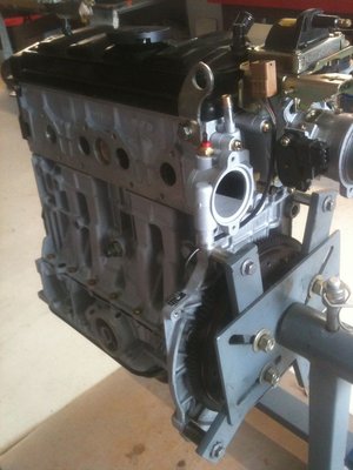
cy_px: 235
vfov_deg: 52.6
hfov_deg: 40.7
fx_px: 476
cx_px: 176
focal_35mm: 35
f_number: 2.8
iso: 200
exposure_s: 1/15
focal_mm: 3.85
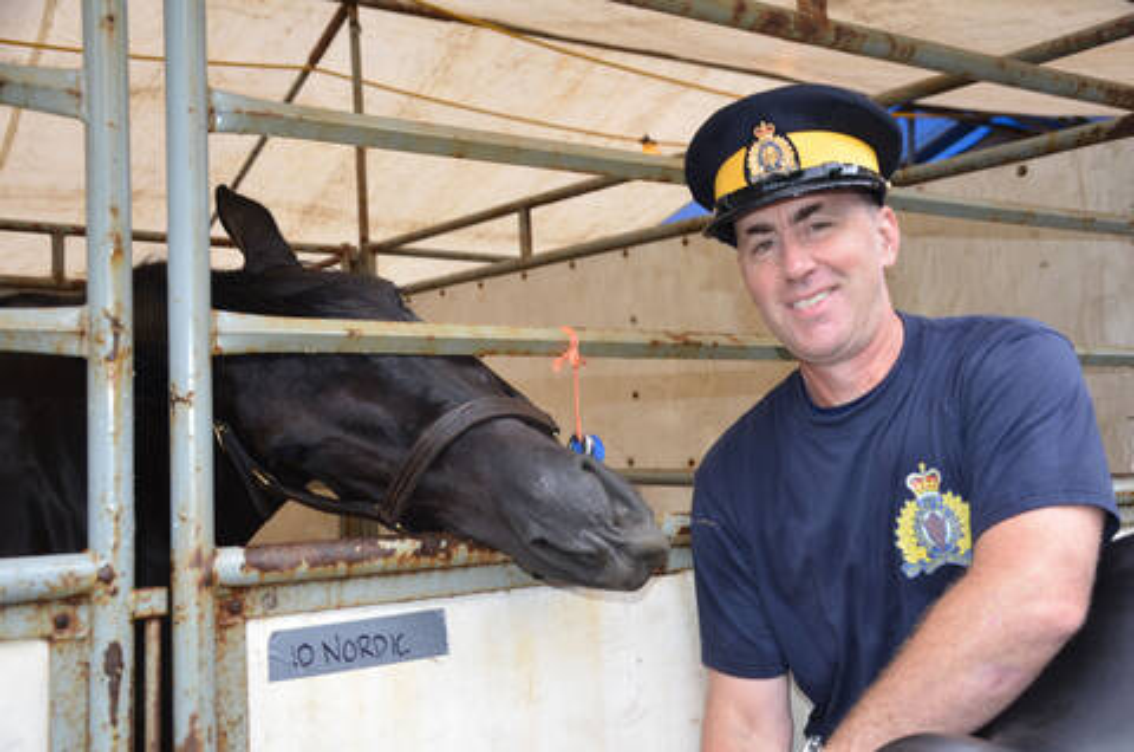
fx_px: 1179
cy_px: 376
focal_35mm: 38
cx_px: 567
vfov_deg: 35.3
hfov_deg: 51.4
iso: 200
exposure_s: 1/200
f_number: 4
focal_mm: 25
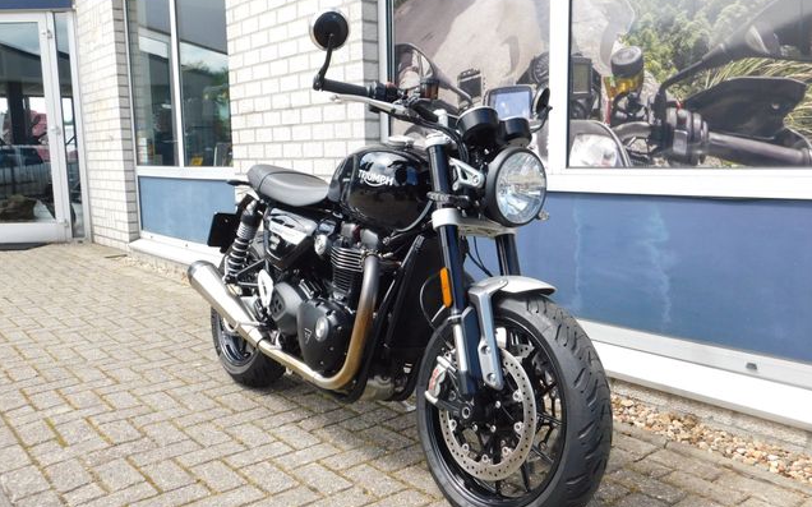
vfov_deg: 39.4
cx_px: 406
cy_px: 267
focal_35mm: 32
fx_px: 708
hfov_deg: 59.7
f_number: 3.2
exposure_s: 1/400
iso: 125
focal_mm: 5.3
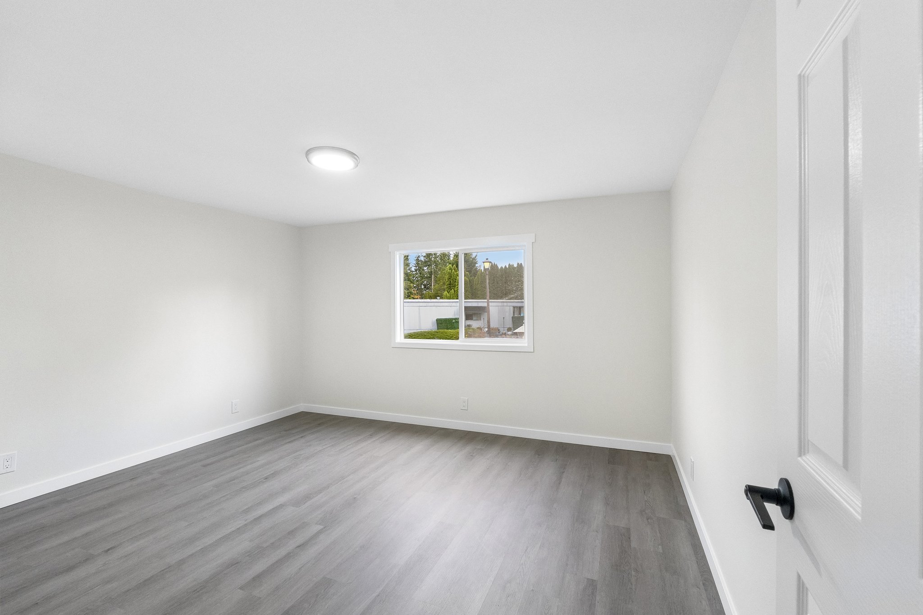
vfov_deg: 77.3
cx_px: 462
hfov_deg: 100.4
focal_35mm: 15
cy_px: 308
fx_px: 385
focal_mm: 10
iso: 1000
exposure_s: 1/30
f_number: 8
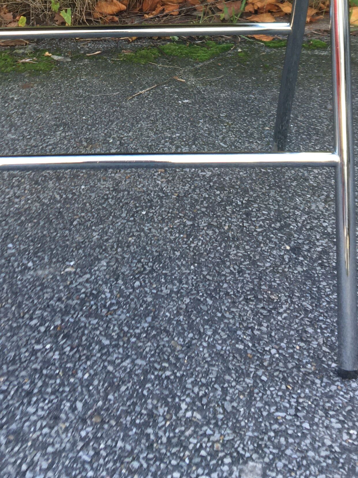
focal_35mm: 71
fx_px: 979
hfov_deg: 20.7
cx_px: 122
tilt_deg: -14.9
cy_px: -68
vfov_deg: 25.1
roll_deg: +3.0
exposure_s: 1/100
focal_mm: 4.15
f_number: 2.2
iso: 40
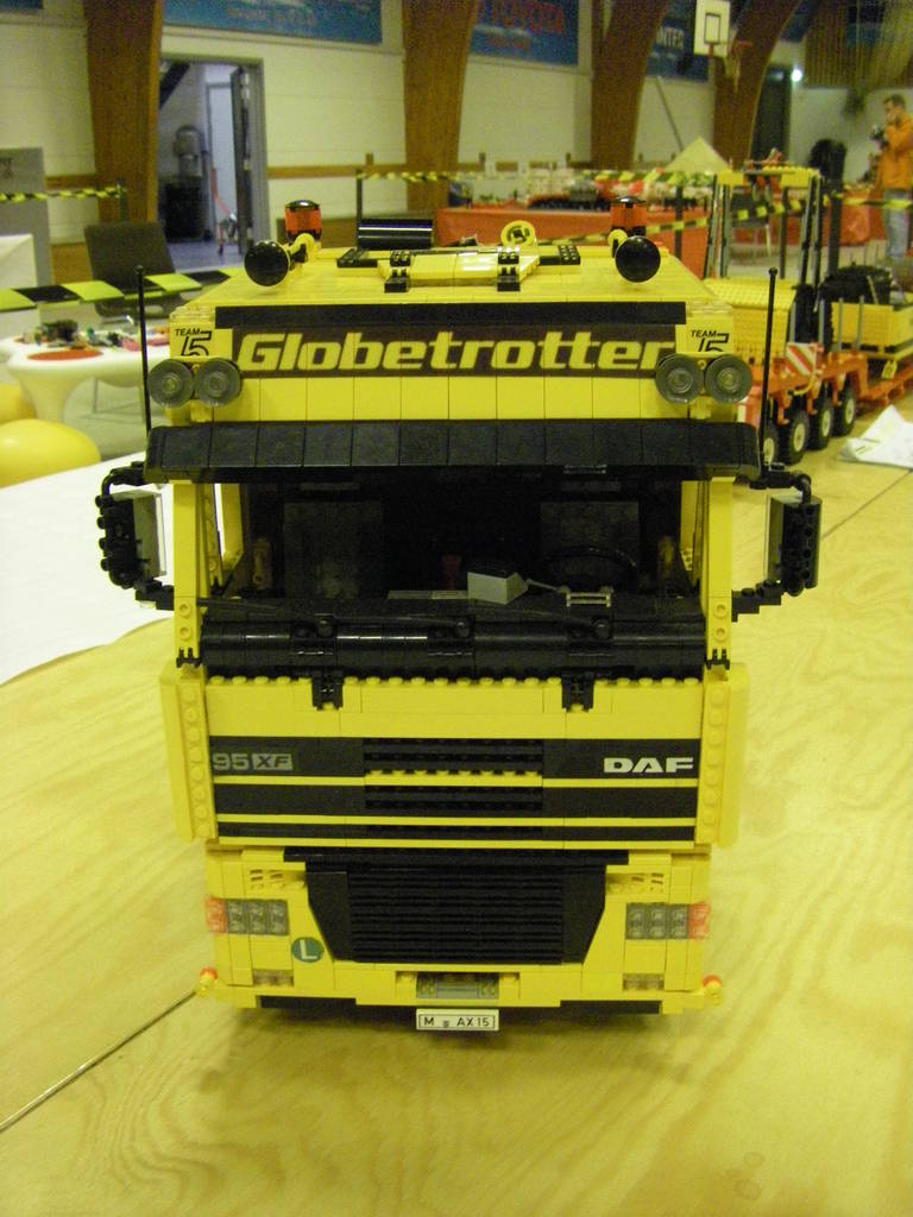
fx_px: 1336
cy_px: 608
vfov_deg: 49.0
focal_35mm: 38
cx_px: 456
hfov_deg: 37.7
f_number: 3.5
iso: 800
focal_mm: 6.3
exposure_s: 1/25
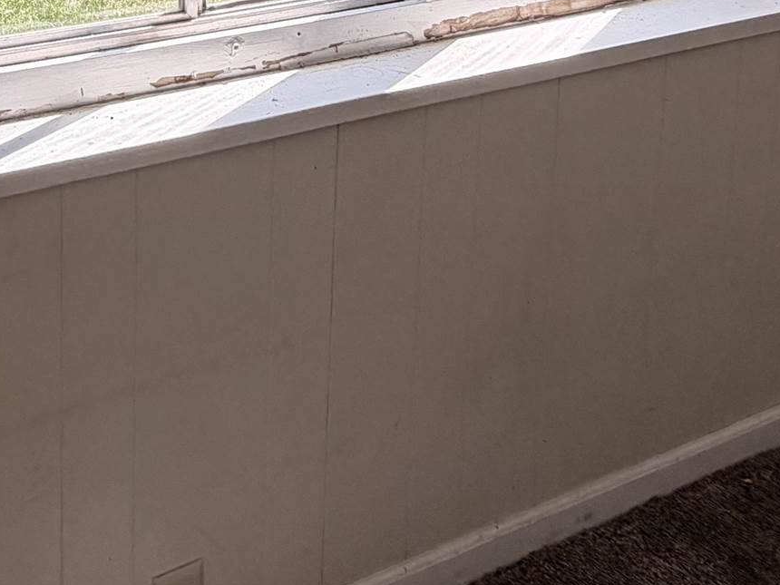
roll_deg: -0.8
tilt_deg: -5.9
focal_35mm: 50
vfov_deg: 24.8
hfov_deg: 35.9
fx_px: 1127
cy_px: -203
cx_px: 78
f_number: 2.2
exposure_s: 1/121
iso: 64
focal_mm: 2.22
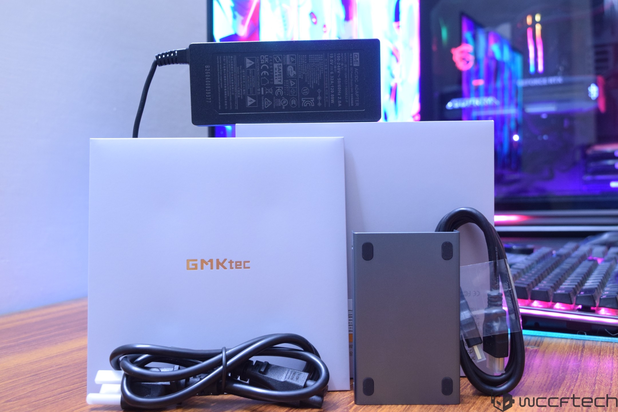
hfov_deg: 45.0
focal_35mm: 44
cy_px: 206
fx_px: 747
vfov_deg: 30.8
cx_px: 309
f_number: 7.1
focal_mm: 29
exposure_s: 1/8
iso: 1600
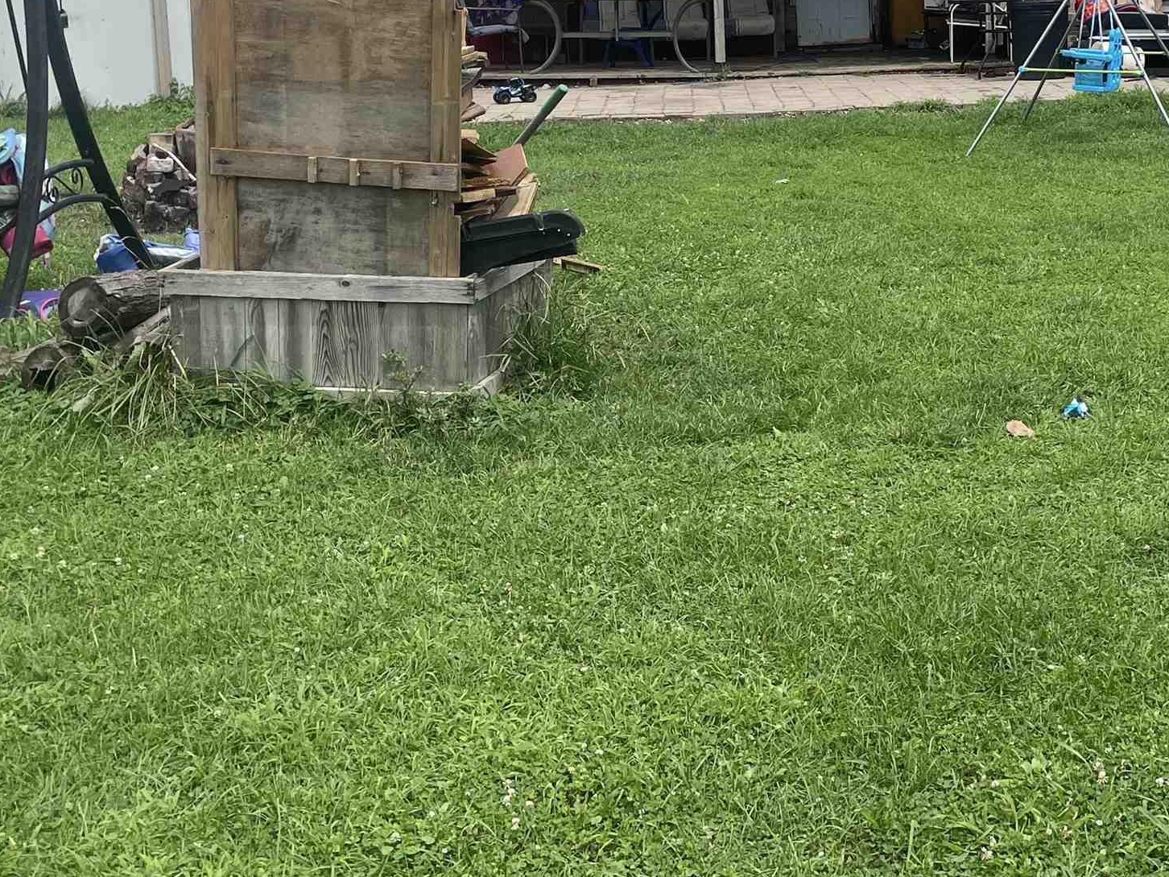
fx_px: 1857
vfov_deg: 26.0
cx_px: 847
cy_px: 157
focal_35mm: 55
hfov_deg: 34.3
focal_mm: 4.2
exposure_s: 1/3300
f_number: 1.6
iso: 32
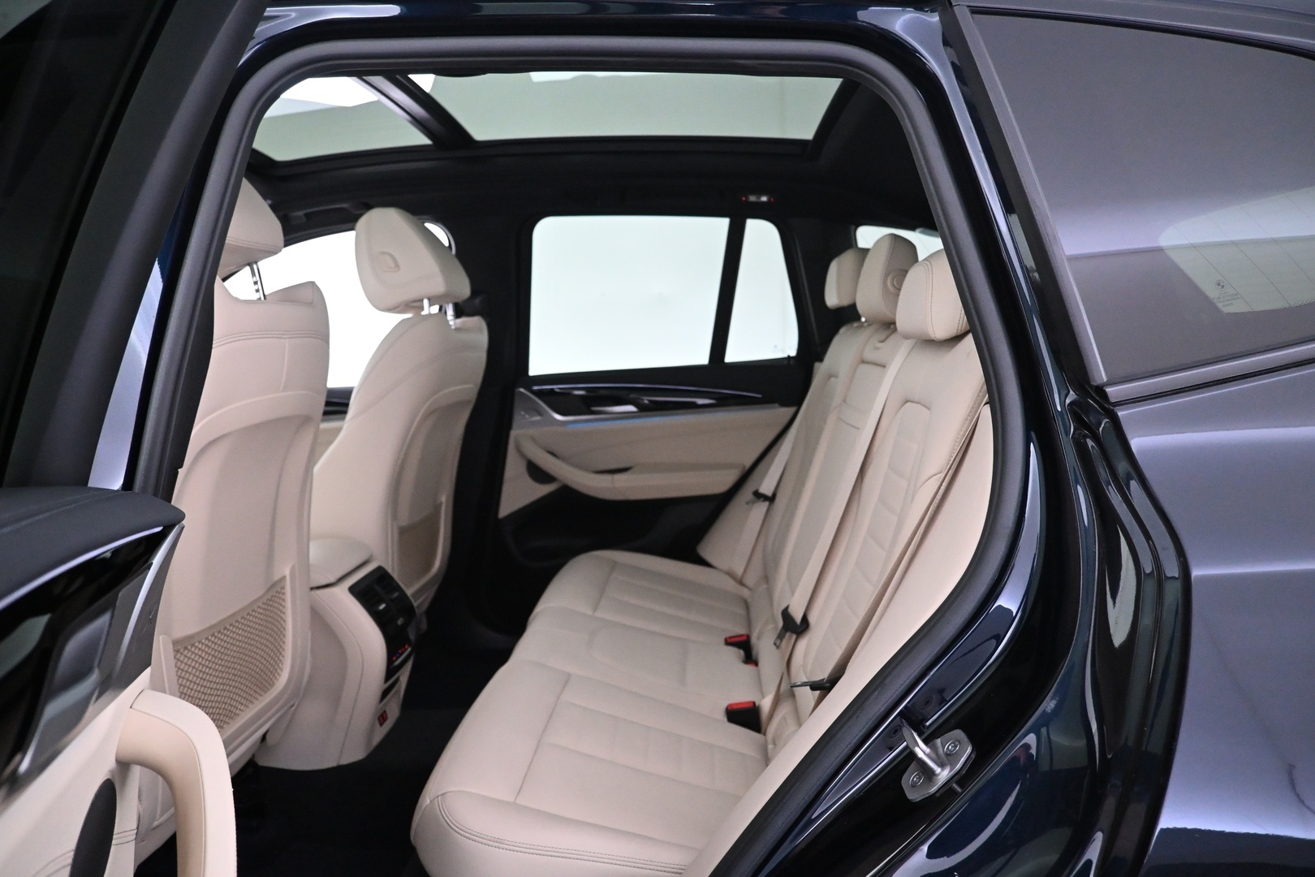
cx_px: 658
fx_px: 877
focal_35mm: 24
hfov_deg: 73.7
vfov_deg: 53.1
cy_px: 438
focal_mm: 16
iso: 4500
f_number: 3.5
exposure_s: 1/60
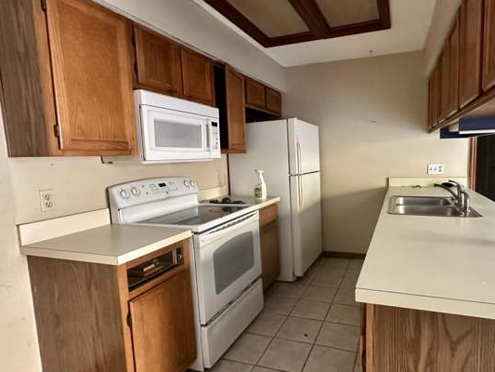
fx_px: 300
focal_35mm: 21
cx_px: 302
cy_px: 188
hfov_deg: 77.9
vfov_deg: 63.5
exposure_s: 1/60
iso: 500
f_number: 2.2
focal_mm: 2.22
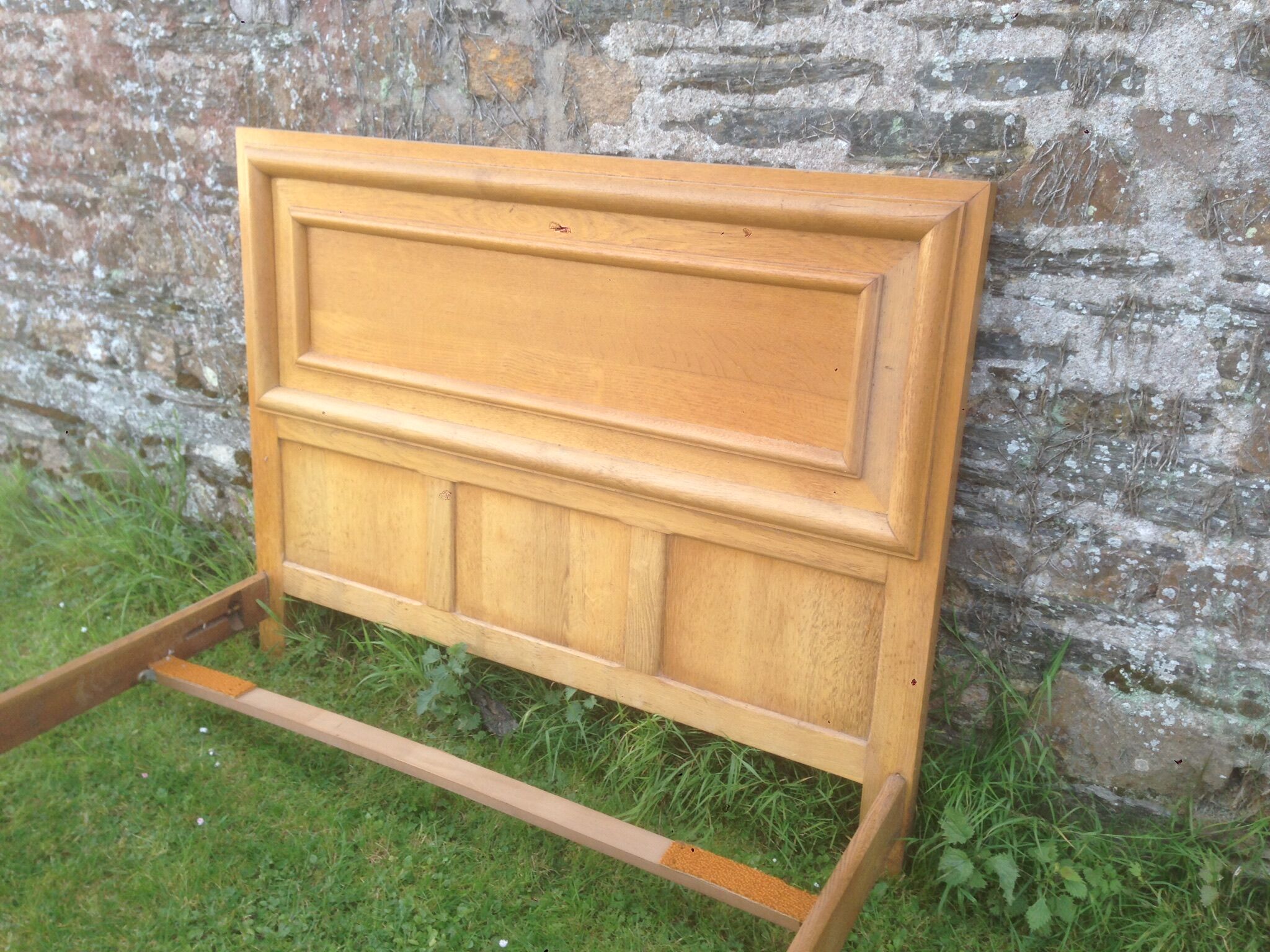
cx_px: 635
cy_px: 476
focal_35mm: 33
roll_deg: -0.1
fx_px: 1211
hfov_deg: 55.4
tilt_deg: -21.7
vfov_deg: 42.9
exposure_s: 1/168
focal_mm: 4.12
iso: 50
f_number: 2.4
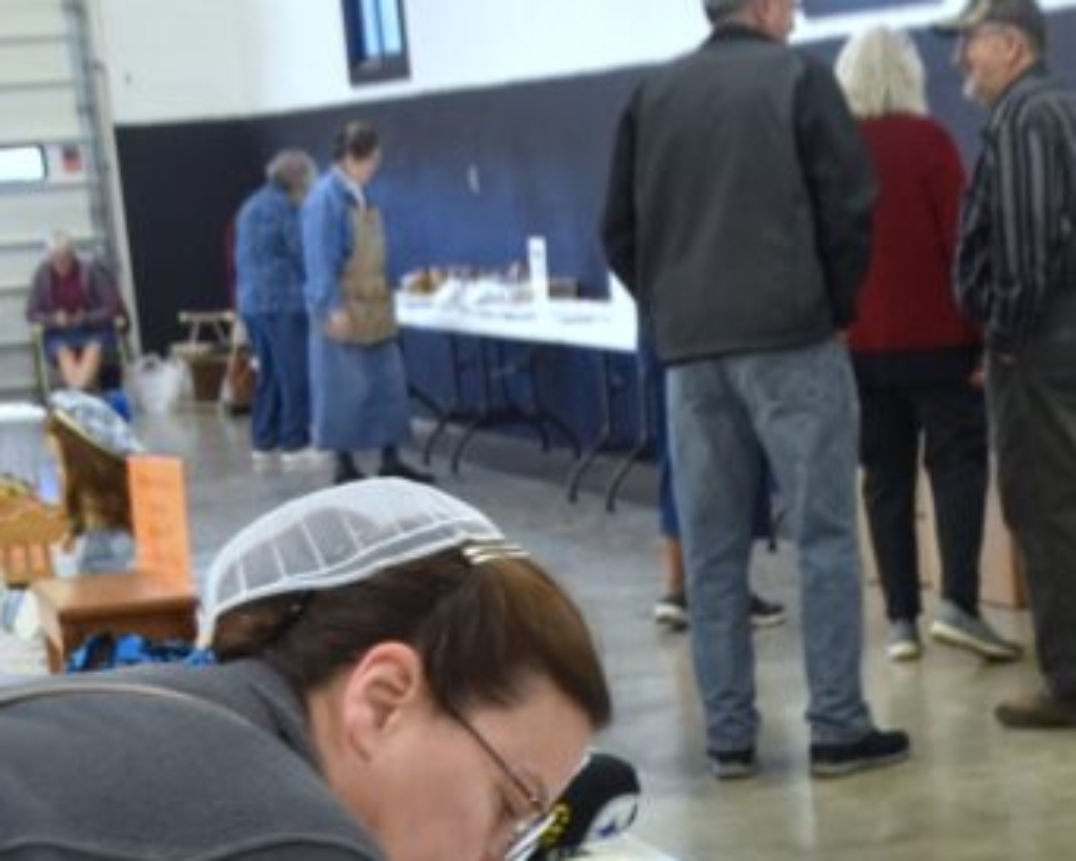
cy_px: 995
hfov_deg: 17.4
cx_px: 732
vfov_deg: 13.7
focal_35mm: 110
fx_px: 3504
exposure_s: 1/80
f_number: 4.5
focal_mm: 26
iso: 800
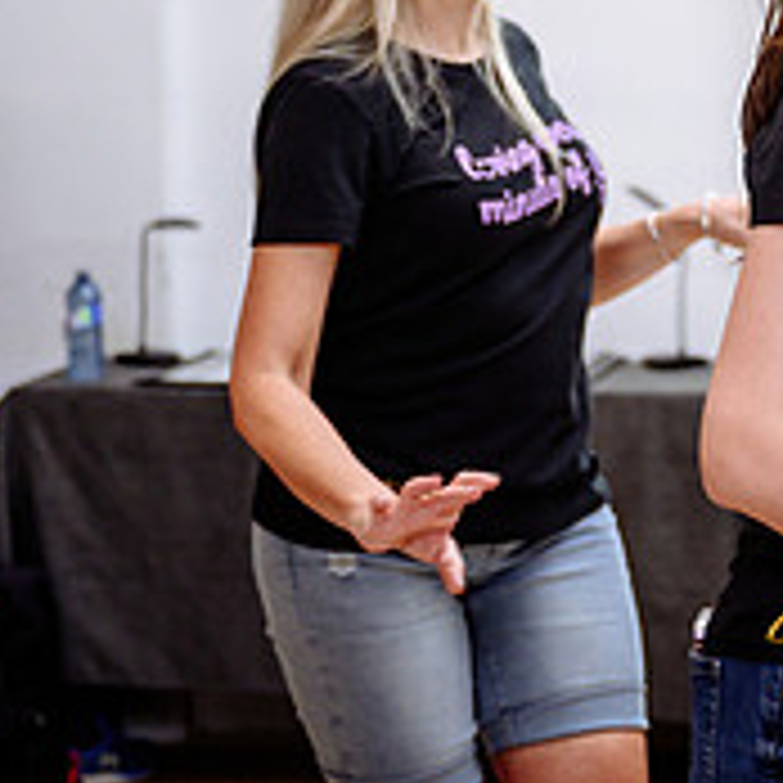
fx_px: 3660
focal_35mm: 143
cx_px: 1182
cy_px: 277
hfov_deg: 11.7
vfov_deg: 12.2
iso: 1000
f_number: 2.8
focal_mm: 45
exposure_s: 1/250
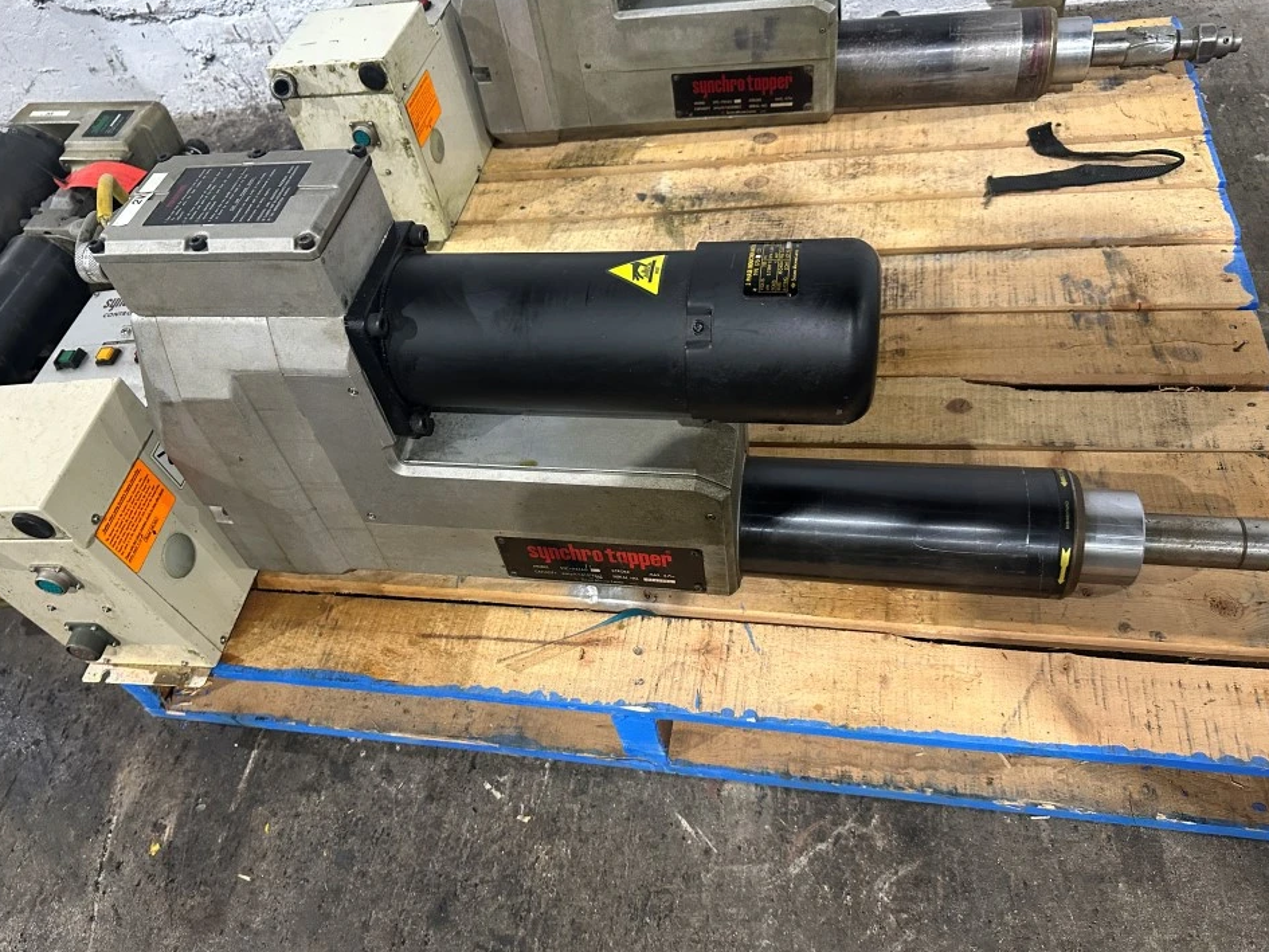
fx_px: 953
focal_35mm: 26
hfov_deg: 67.2
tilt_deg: -46.4
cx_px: 585
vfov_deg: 53.1
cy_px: 479
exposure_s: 1/60
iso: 400
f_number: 1.78
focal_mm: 6.86
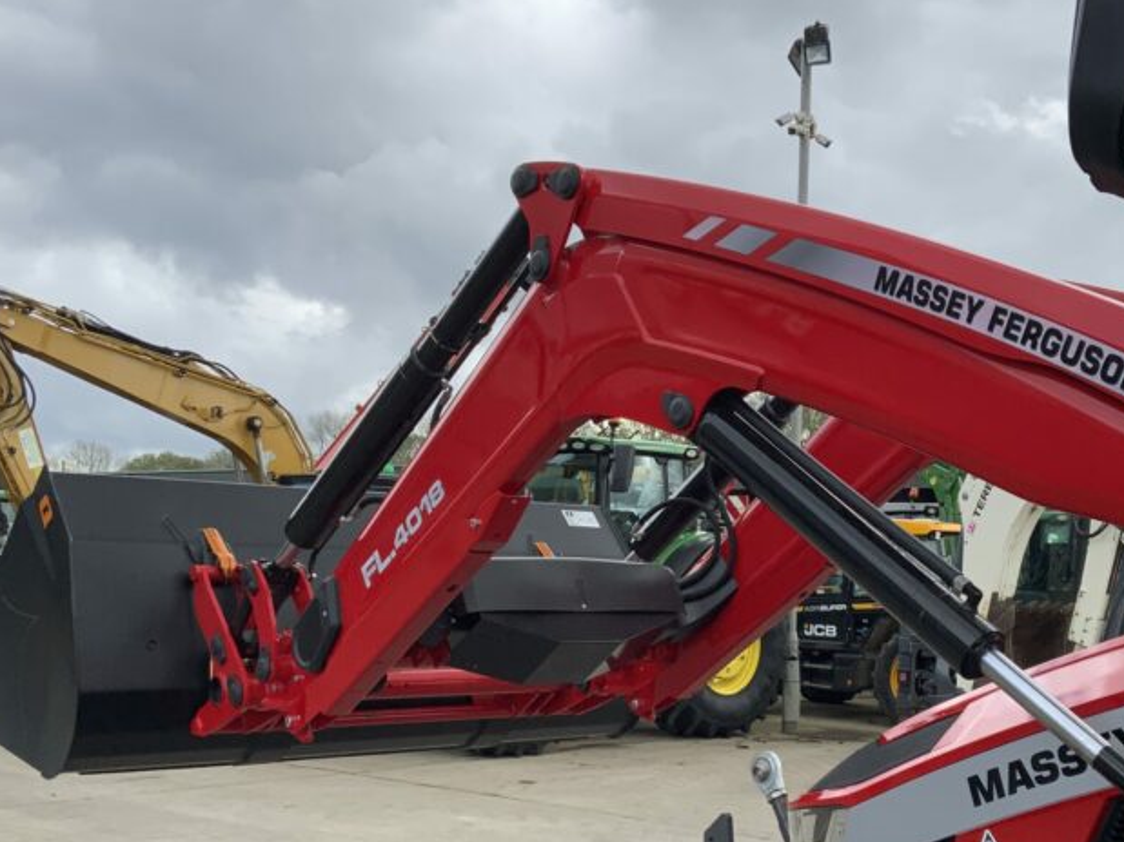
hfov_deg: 39.1
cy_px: 541
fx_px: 1558
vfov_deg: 30.1
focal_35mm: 48
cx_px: 770
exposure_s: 1/883
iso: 16
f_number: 1.8
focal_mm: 3
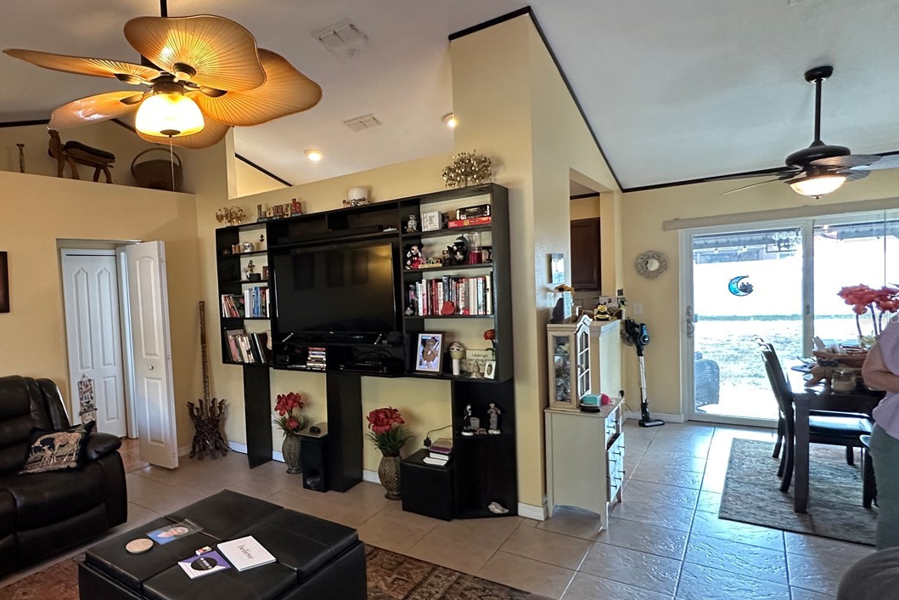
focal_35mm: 22
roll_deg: +3.1
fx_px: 549
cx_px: 261
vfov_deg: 57.2
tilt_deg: -2.9
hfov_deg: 74.7
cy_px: 316
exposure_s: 1/60
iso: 500
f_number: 2.2
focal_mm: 2.22
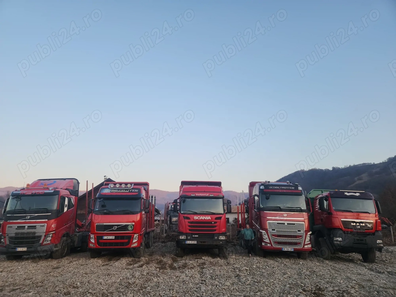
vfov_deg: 58.9
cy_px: 148
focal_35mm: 23
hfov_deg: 73.9
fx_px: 263
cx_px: 198
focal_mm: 5.4
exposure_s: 1/172
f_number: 1.8
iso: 20
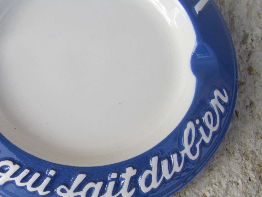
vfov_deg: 24.2
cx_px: 81
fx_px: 454
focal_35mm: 60
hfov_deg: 31.8
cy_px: 138
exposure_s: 1/60
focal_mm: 6.3
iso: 64
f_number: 3.5
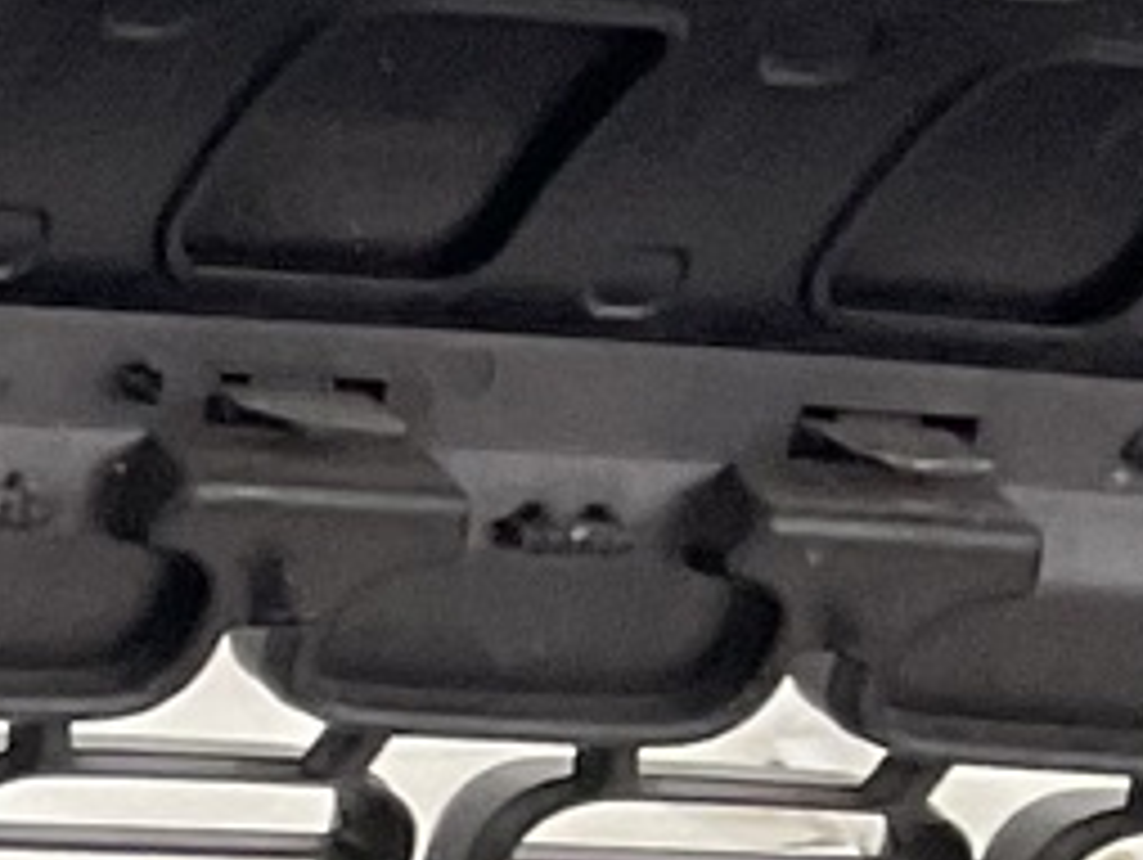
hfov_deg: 7.4
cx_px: -2466
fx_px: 7602
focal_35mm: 230
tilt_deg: -27.7
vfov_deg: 6.2
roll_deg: -9.5
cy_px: 2152
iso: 50
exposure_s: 1/100
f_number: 1.8
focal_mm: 3
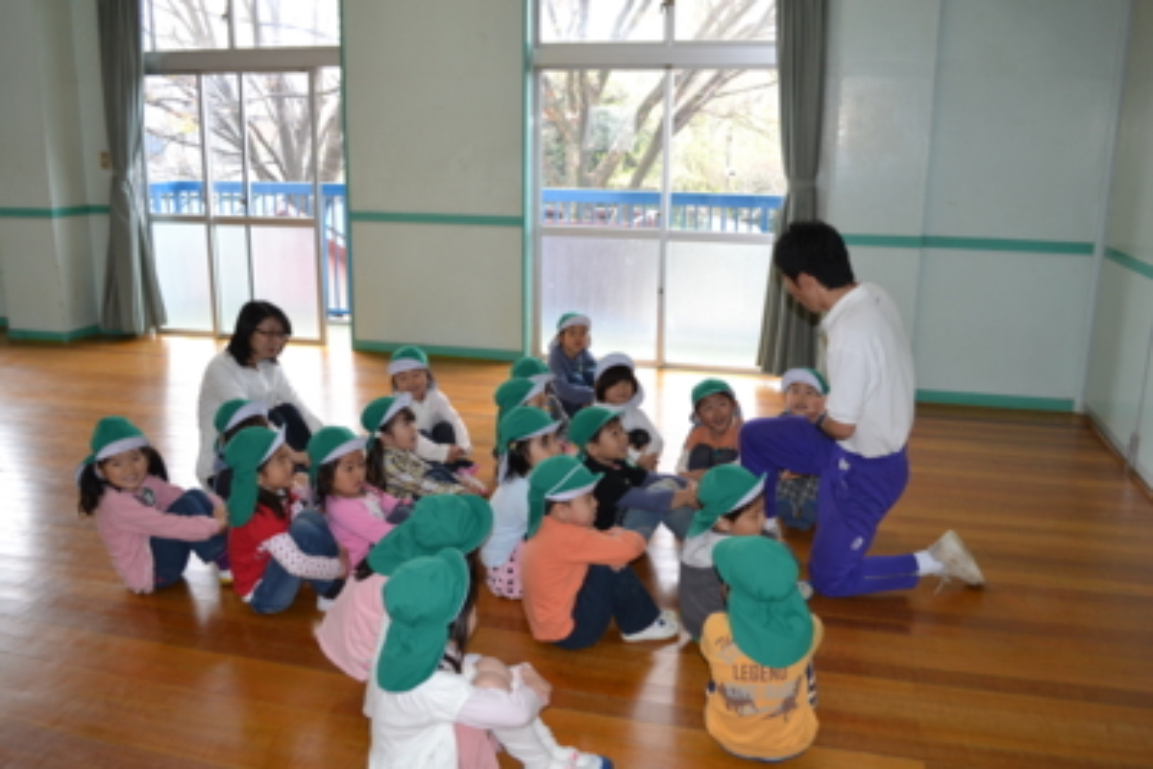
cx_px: 576
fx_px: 961
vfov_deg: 43.6
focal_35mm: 30
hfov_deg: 61.9
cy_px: 384
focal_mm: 20
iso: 400
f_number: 4
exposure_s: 1/125
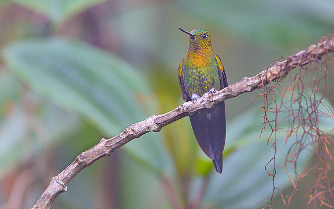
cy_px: 55
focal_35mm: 708
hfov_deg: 3.0
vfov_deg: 1.9
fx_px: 6443
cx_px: 199
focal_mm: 500
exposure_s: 1/400
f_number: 4
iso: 2500
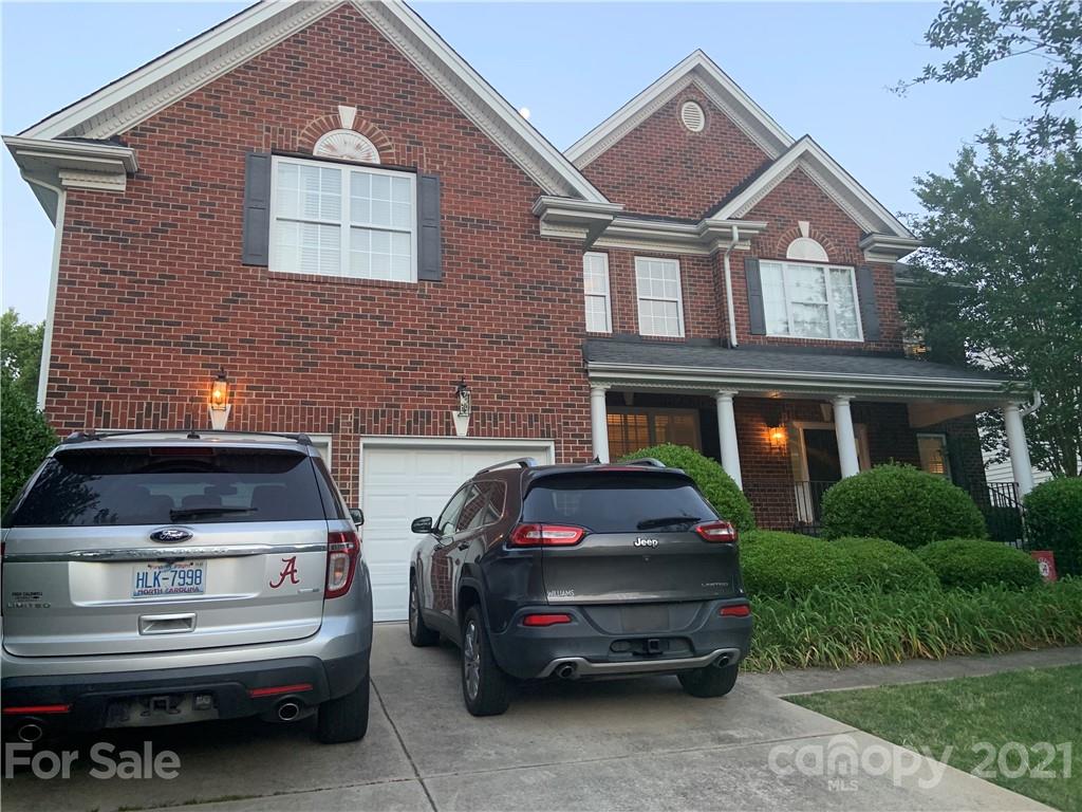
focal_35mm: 26
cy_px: 406
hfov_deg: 67.3
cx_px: 541
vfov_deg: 53.1
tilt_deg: +13.7
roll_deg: +1.6
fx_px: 813
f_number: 1.8
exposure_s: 1/60
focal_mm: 4.25
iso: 125
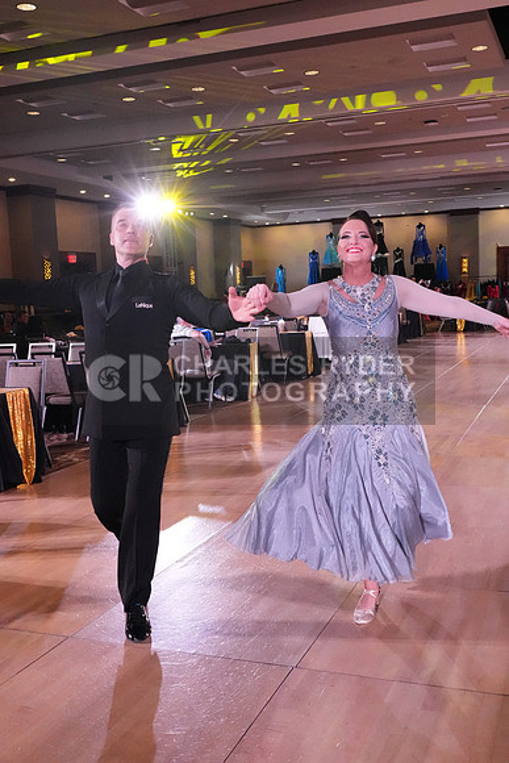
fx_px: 784
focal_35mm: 37
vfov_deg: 51.9
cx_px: 254
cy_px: 382
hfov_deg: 36.0
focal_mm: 25
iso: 10000
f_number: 6.3
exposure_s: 1/400
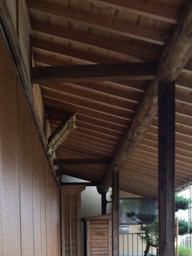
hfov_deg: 24.0
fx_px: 444
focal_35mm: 60
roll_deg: +2.8
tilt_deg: -8.9
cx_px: 39
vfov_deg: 29.7
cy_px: 264
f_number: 2.2
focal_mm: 4.15
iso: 32
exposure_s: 1/218
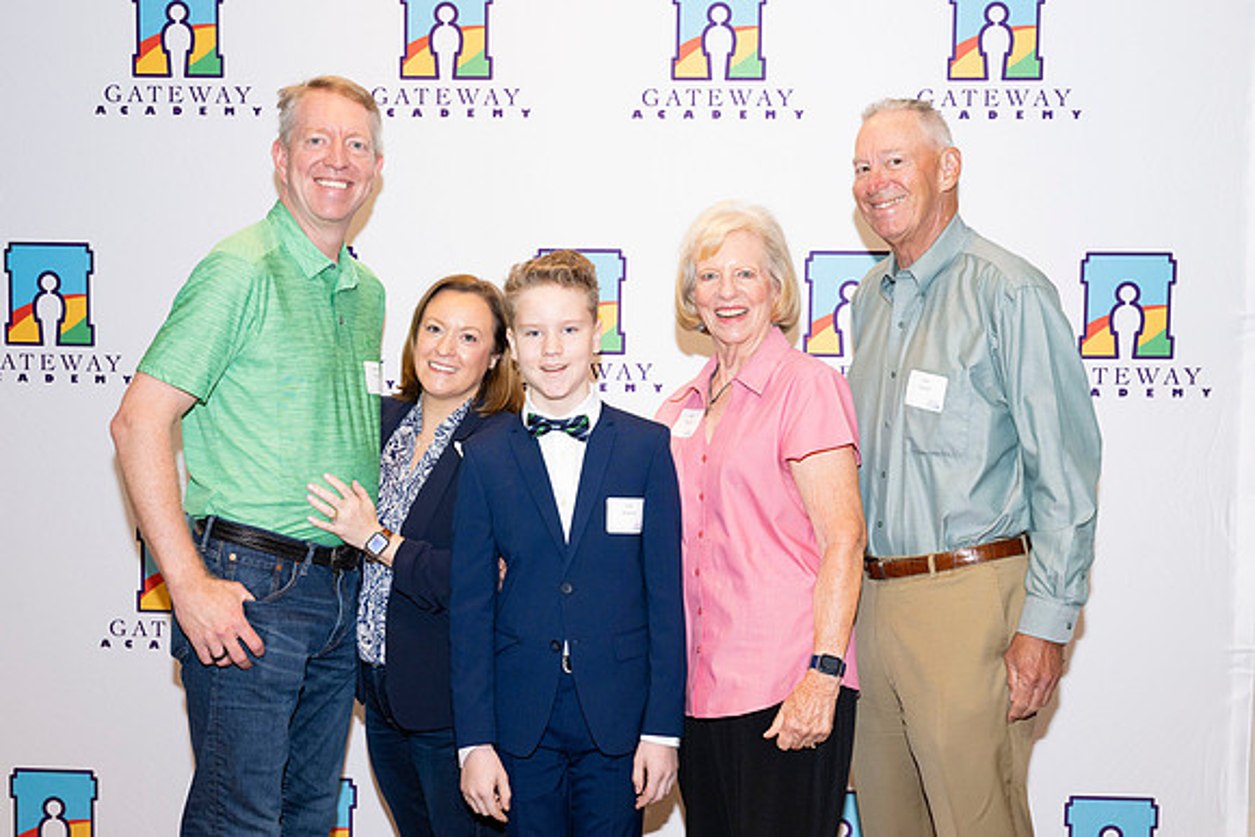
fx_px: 1680
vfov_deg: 28.0
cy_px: 438
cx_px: 656
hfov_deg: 41.0
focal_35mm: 48
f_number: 5.6
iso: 800
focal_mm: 45
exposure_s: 1/160
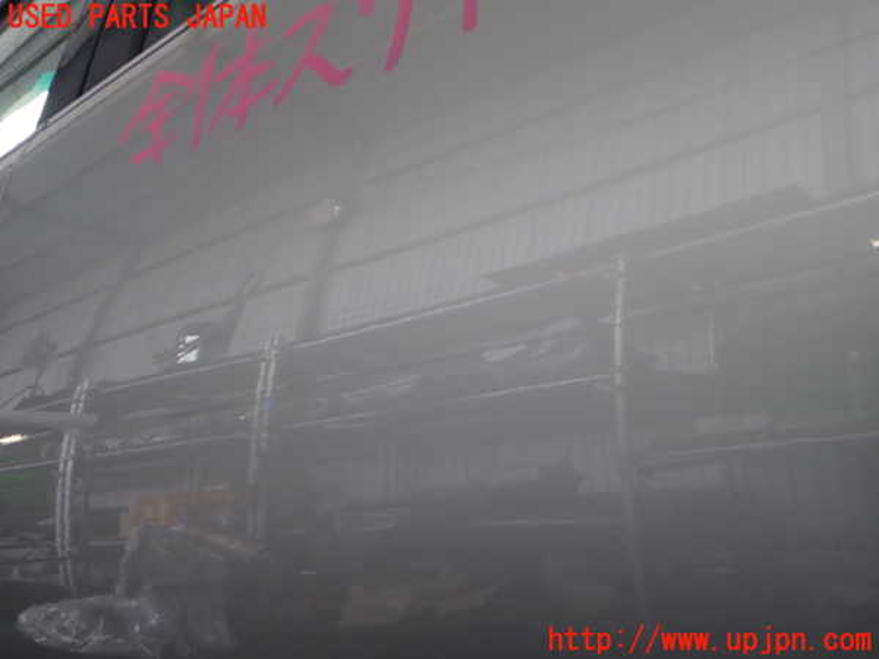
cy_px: 330
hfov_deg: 60.0
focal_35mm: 30
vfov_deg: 46.8
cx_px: 440
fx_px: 762
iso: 160
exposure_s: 1/125
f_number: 2.3
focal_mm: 5.4
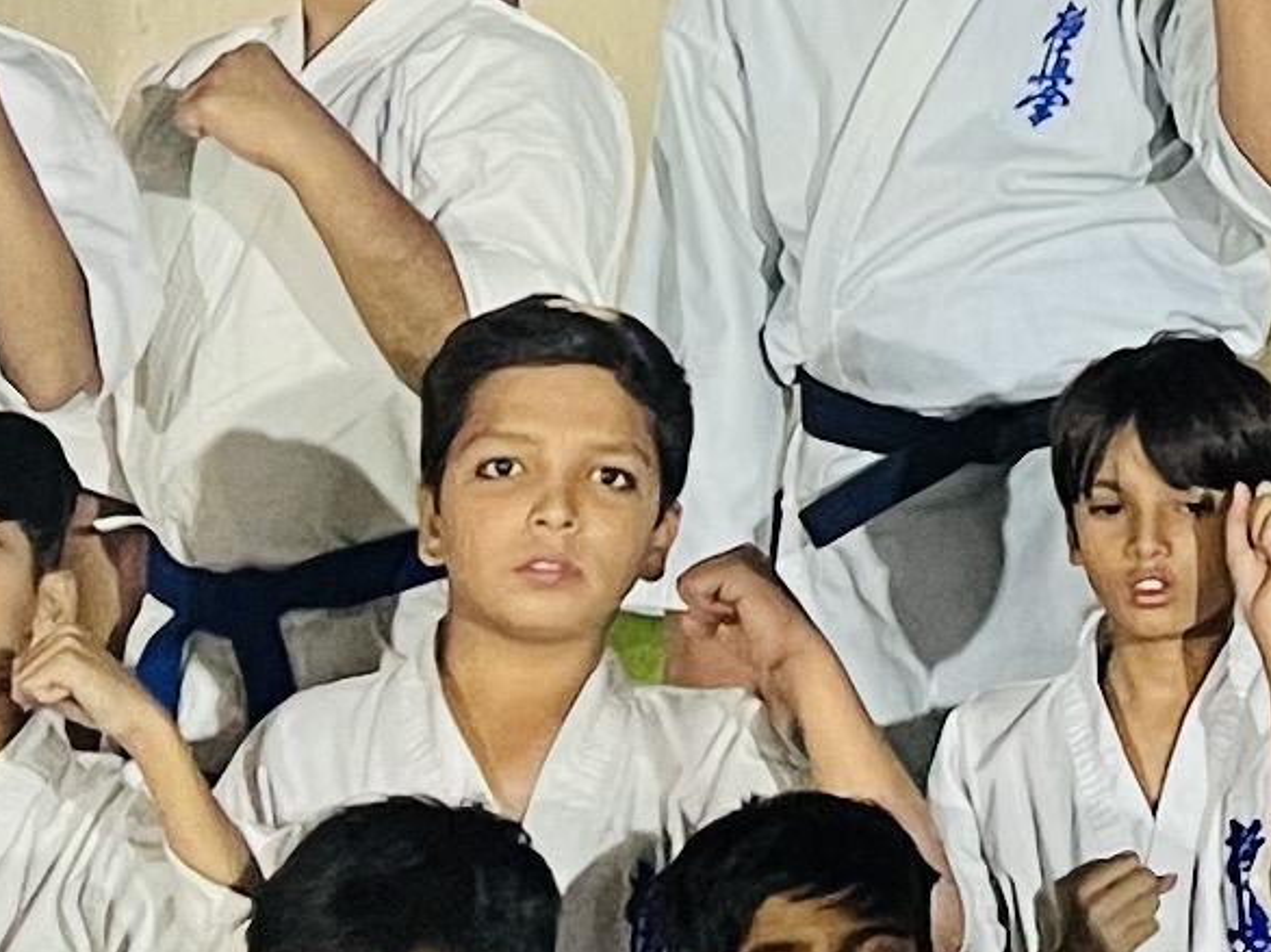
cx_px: 2696
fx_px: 6570
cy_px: 189
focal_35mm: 179
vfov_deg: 8.3
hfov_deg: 10.1
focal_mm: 5.7
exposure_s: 1/50
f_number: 1.5
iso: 250
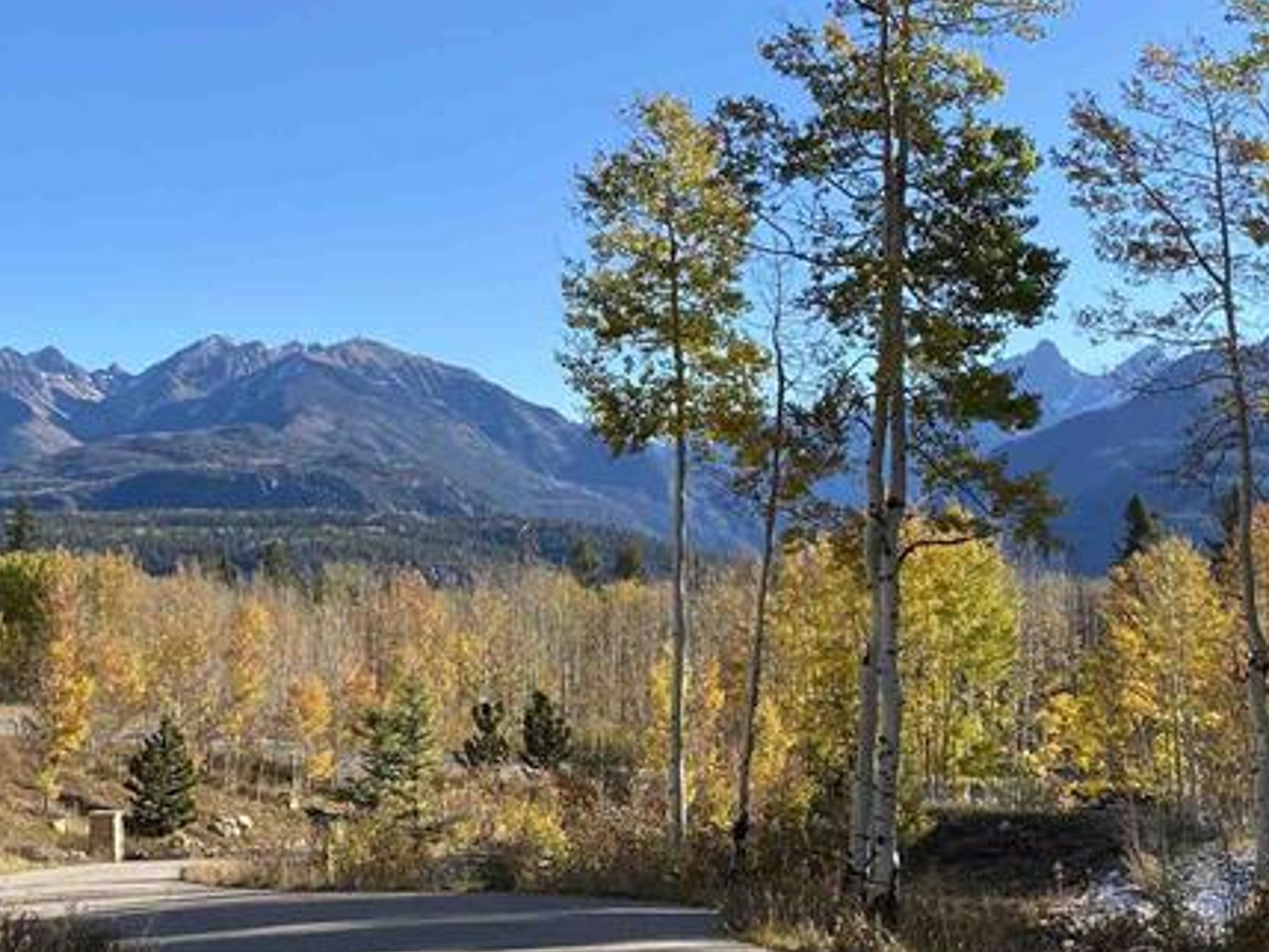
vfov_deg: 23.6
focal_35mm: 62
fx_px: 2274
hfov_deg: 30.9
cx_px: 396
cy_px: 375
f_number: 1.8
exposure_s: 1/1484
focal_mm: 4.25
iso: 32
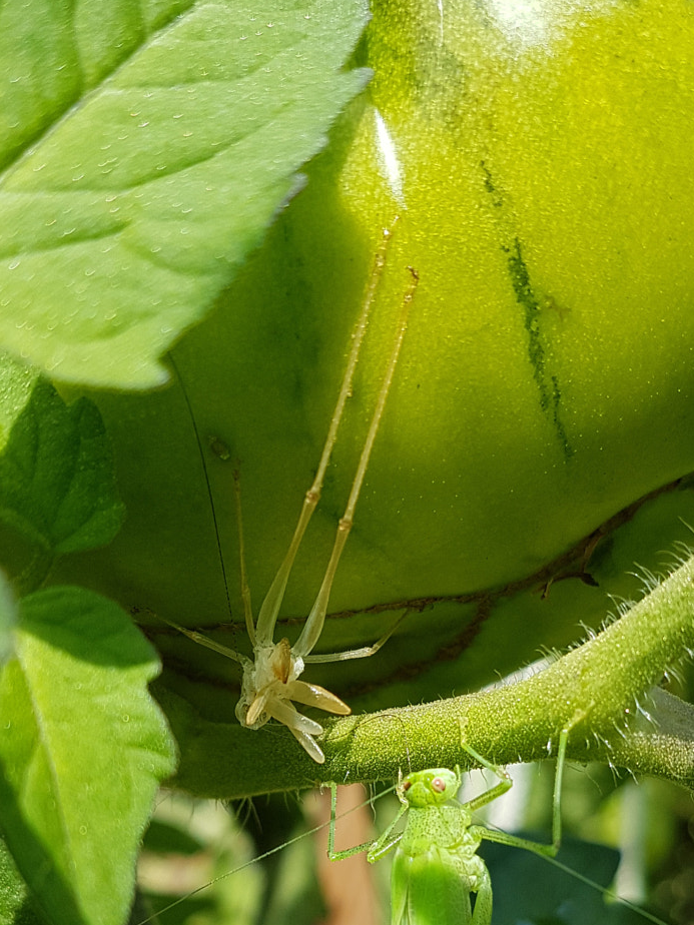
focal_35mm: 45
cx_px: 368
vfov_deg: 40.7
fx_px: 1203
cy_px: 708
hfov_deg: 32.2
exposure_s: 1/964
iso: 40
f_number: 1.7
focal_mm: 4.2
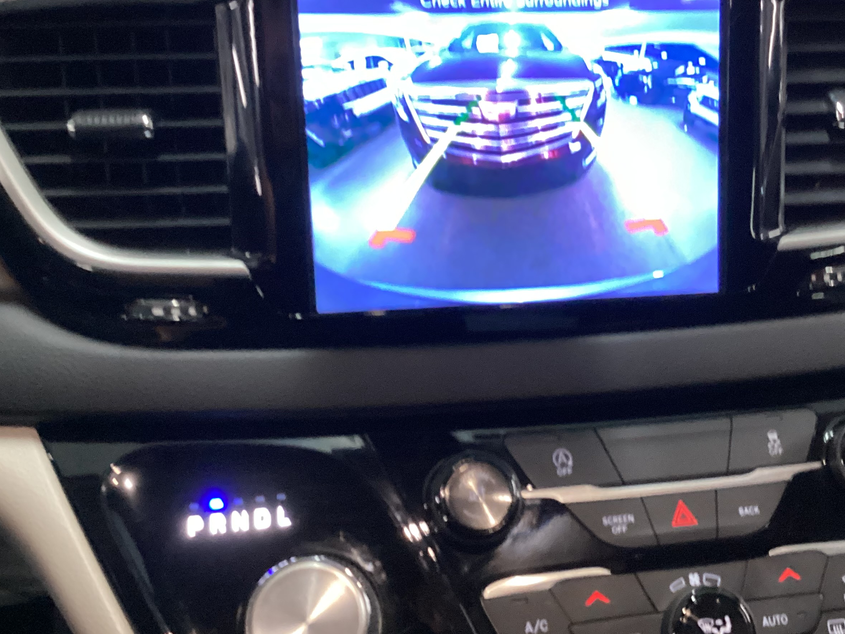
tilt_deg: -30.1
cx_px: 522
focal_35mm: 43
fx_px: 1050
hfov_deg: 43.5
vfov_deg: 33.6
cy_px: 292
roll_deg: -1.8
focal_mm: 3.3
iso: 320
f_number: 2.4
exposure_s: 1/33
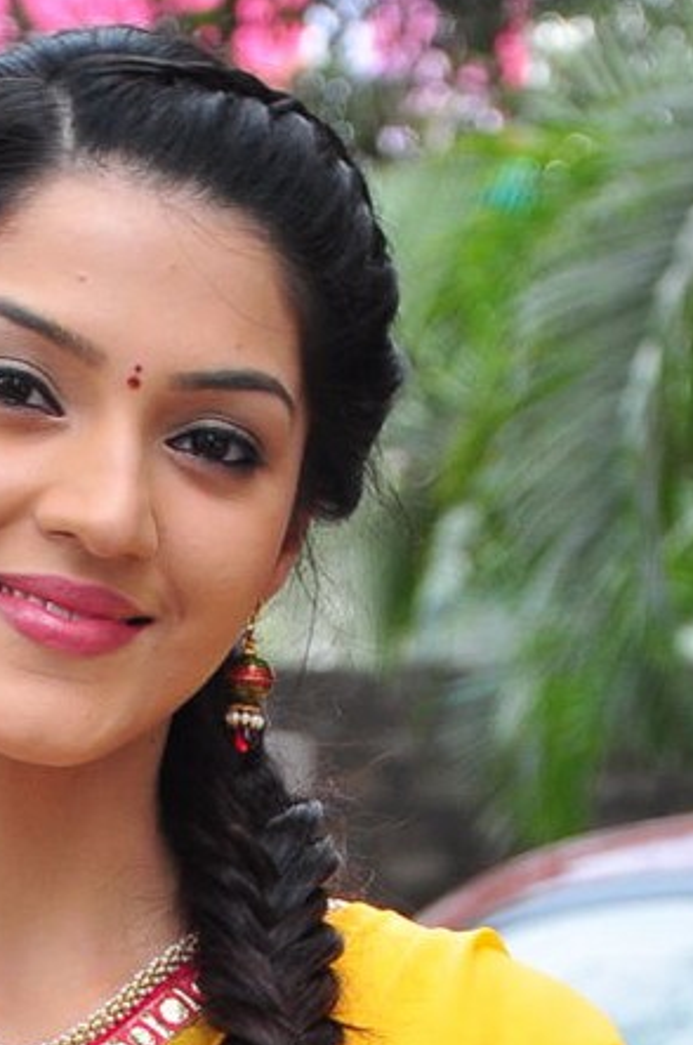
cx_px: 156
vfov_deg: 6.7
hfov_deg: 4.5
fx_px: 8776
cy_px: 1525
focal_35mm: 303
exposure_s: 1/125
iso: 500
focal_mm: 58
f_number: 5.6
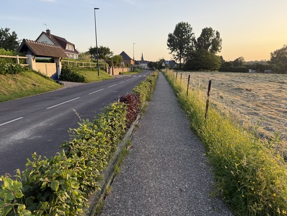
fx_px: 207
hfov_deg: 69.4
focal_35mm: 25
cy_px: 106
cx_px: 141
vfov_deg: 54.9
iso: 80
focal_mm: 6.76
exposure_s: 1/1018
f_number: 1.78
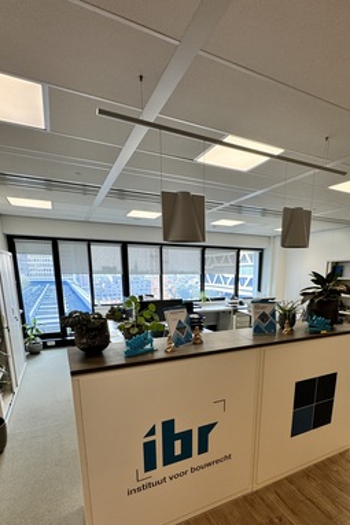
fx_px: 277
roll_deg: -0.3
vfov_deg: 85.0
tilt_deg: -11.9
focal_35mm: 19
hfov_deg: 64.2
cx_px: 200
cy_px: 333
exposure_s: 1/99
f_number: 2.2
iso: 80
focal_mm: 2.22
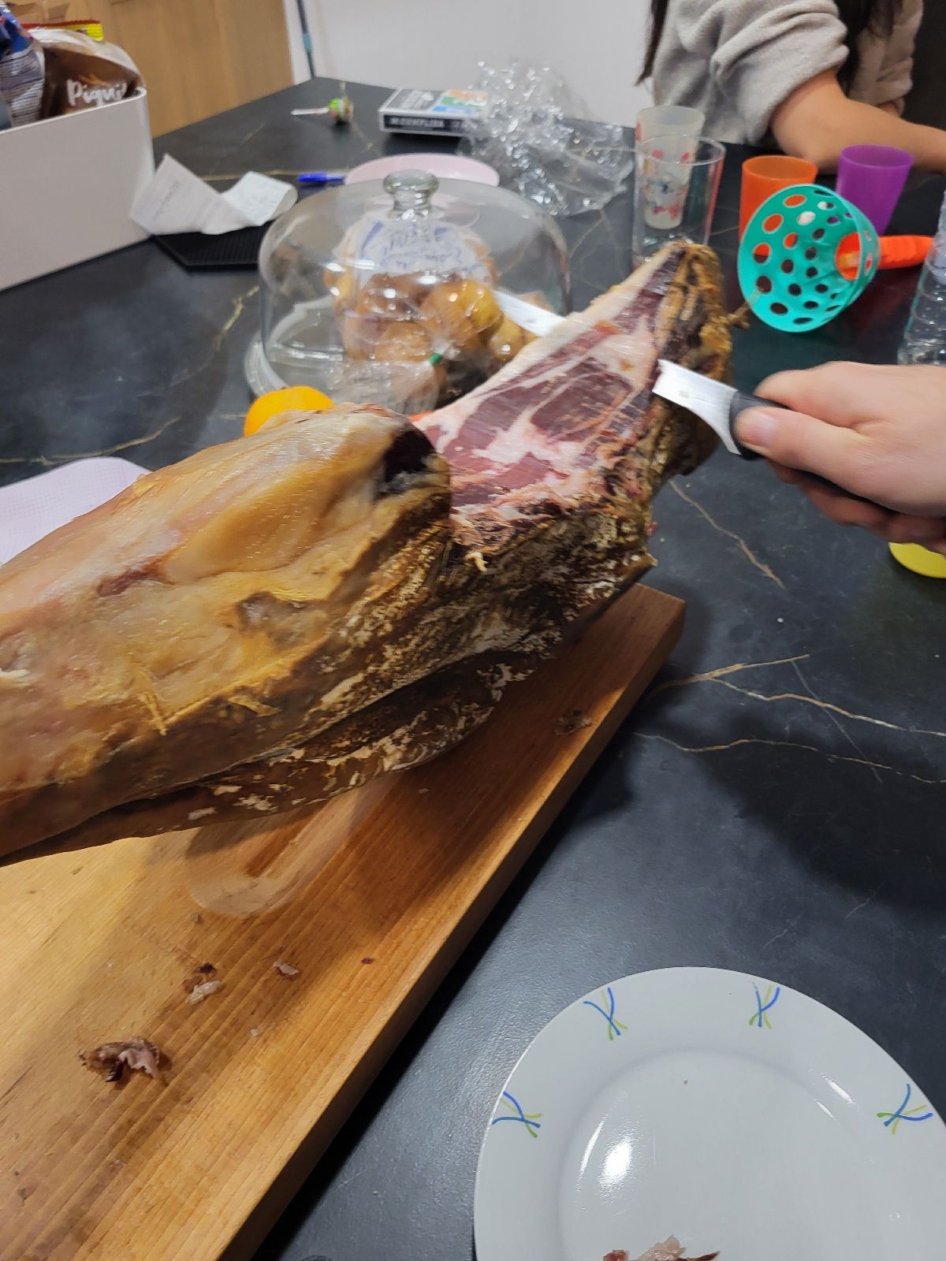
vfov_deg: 67.3
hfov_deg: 53.1
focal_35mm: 26
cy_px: 630
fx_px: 947
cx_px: 473
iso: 200
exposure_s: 1/40
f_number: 1.8
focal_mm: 5.4
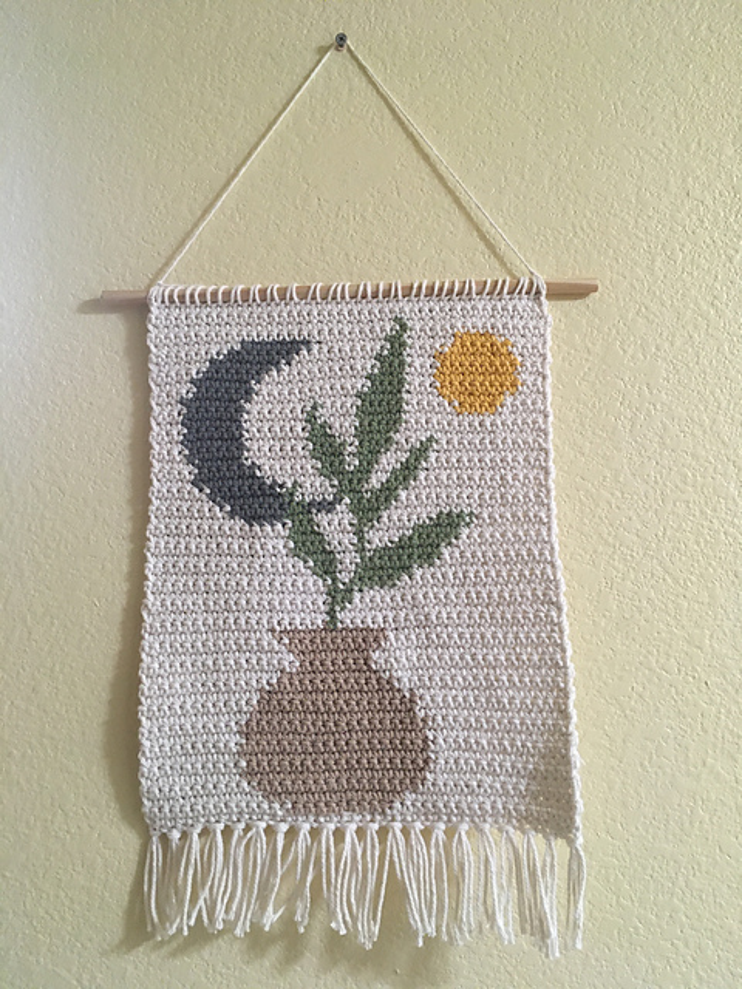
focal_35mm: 29
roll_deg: +0.0
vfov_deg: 61.7
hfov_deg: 48.2
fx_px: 829
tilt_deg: +3.0
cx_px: 371
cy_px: 494
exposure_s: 1/24
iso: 200
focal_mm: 4.15
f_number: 2.2
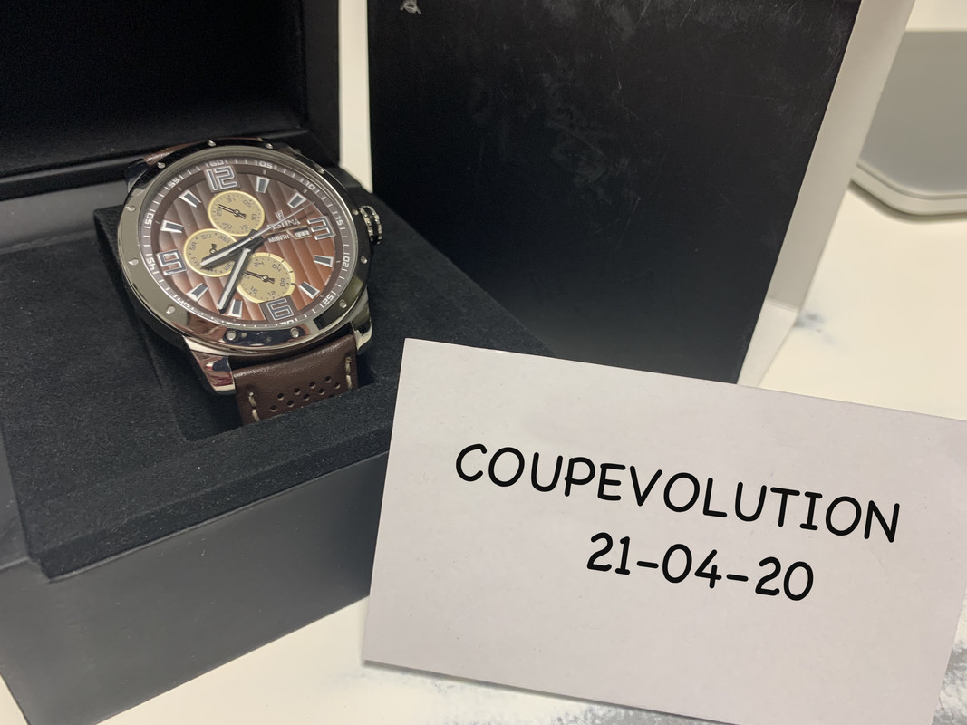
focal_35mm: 26
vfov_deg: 53.1
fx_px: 726
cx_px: 484
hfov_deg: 67.3
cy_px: 362
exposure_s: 1/50
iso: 125
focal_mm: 4.25
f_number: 1.8
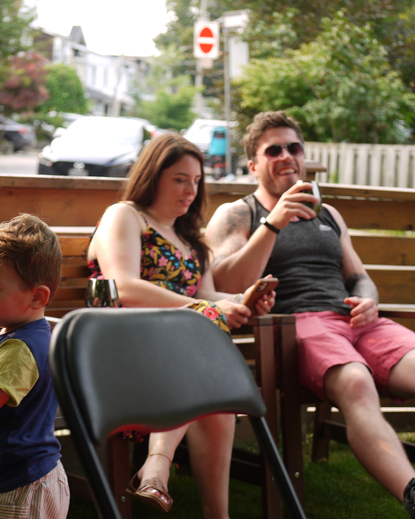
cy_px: 262
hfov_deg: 16.7
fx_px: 1412
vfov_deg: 20.8
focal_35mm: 92
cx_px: 131
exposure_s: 1/160
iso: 100
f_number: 2.8
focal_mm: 35
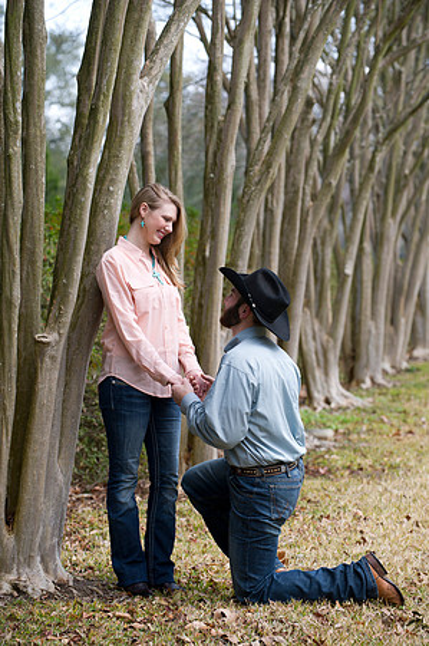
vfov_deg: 15.8
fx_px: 2329
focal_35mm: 130
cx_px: 214
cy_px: 323
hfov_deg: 10.5
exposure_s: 1/160
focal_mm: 130
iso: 250
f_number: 4
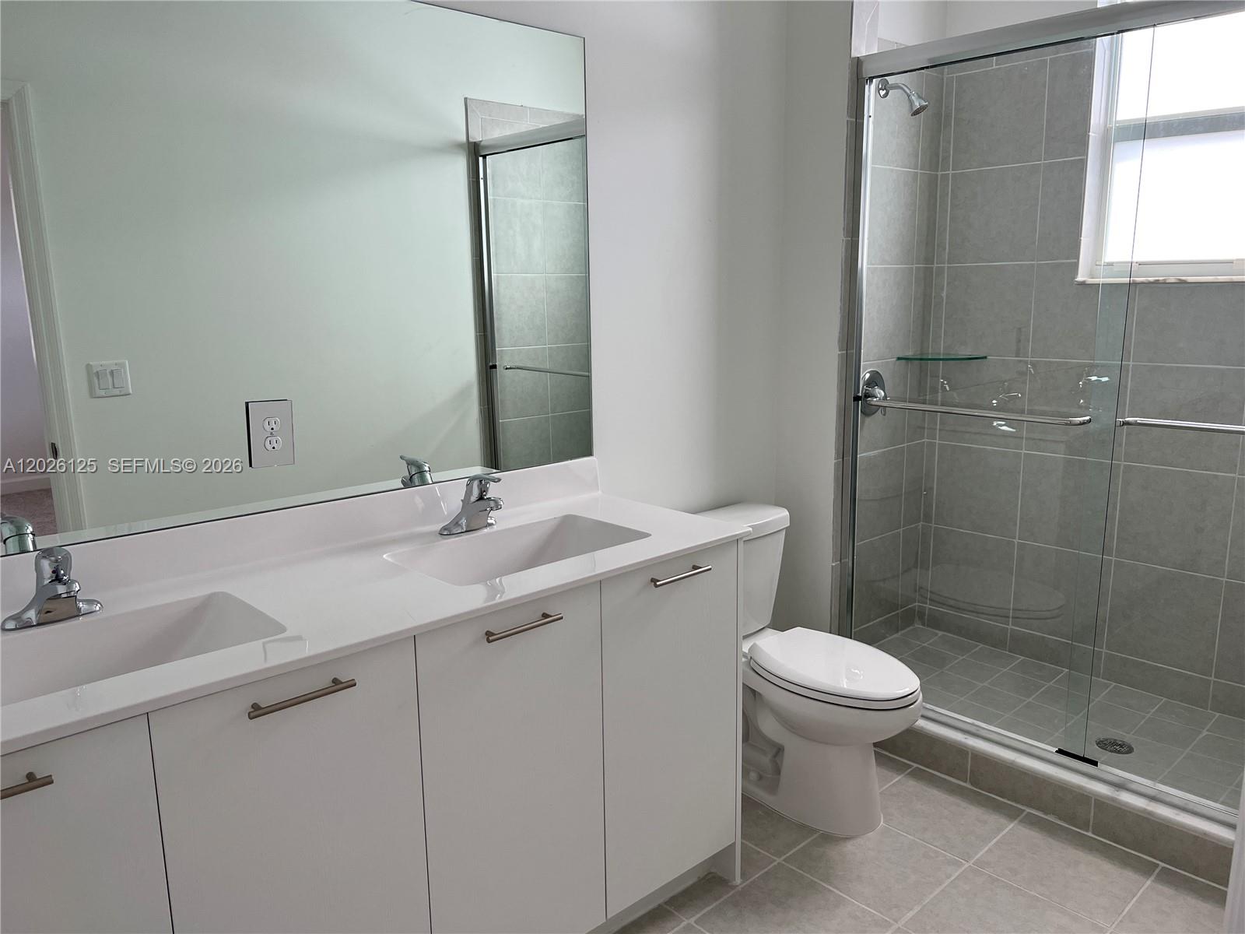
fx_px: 935
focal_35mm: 26
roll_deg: +1.2
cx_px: 622
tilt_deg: -11.9
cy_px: 467
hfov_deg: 67.3
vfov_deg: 53.1
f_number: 1.5
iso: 100
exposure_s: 1/121
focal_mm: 5.7
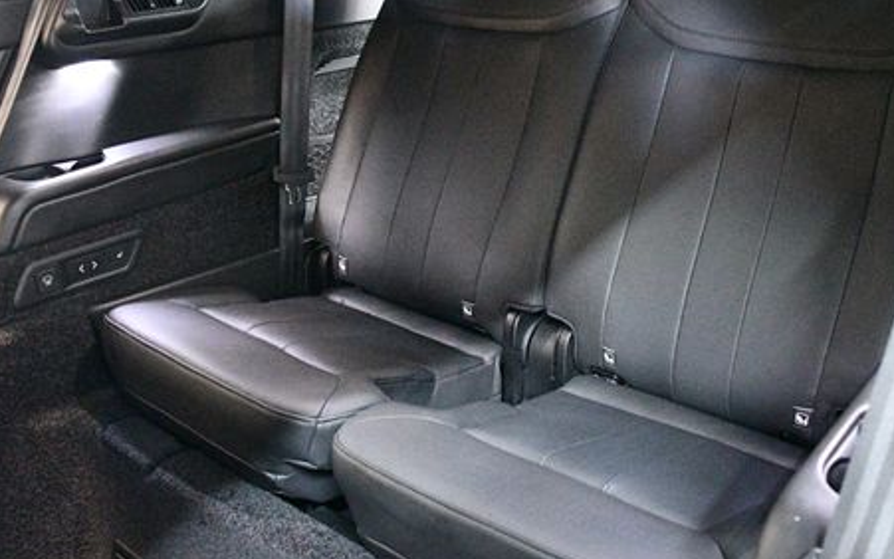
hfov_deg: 50.1
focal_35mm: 39
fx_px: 950
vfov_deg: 32.4
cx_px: 523
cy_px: 167
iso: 12800
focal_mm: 18
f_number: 3.5
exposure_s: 1/30
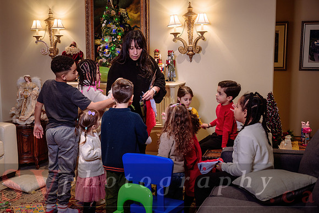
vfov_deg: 30.4
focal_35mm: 44
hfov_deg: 44.3
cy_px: 109
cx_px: 147
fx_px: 392
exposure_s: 1/50
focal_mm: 41
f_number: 4
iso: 500
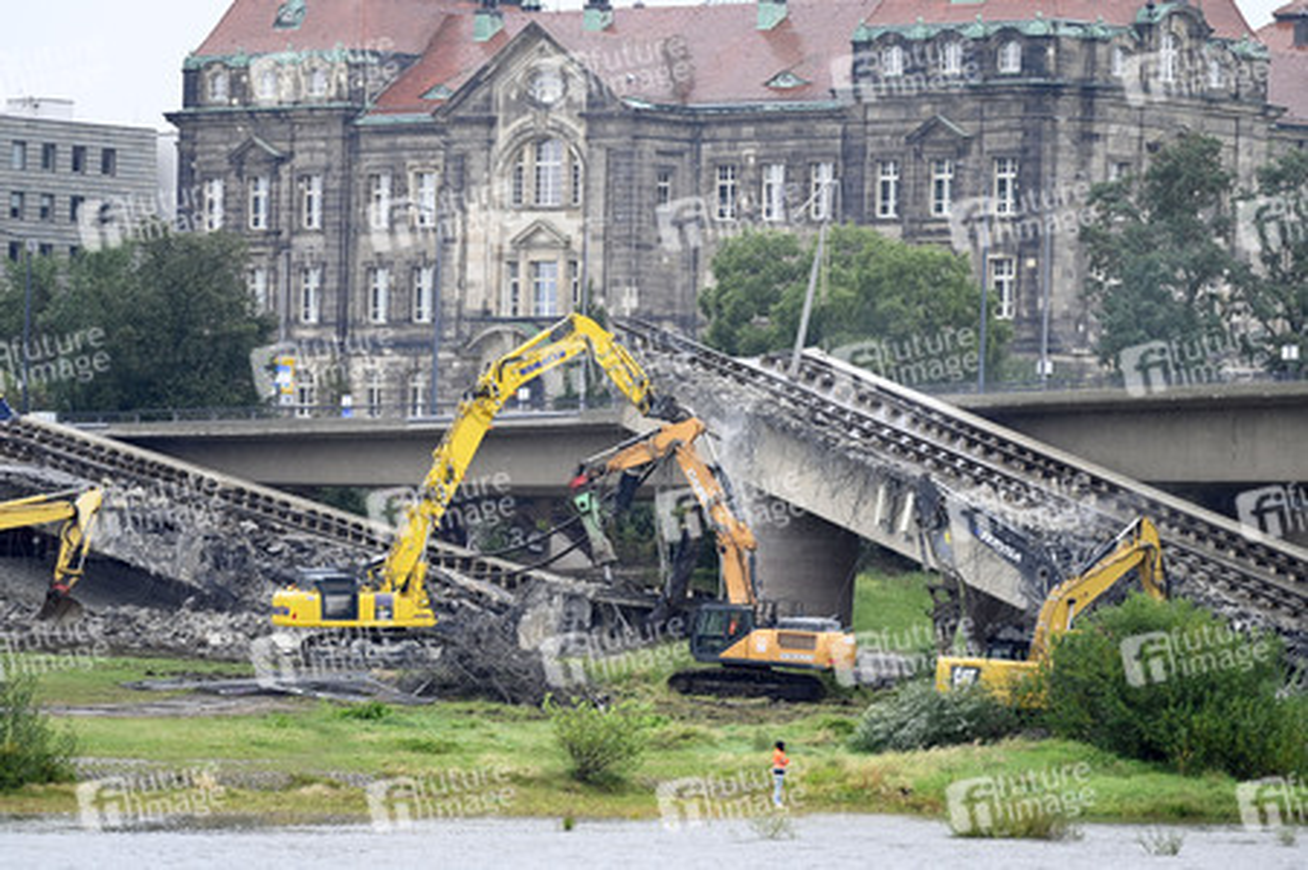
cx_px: 654
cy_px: 435
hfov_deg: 10.3
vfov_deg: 6.9
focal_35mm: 200
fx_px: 7261
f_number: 4
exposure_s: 1/500
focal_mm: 200
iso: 400
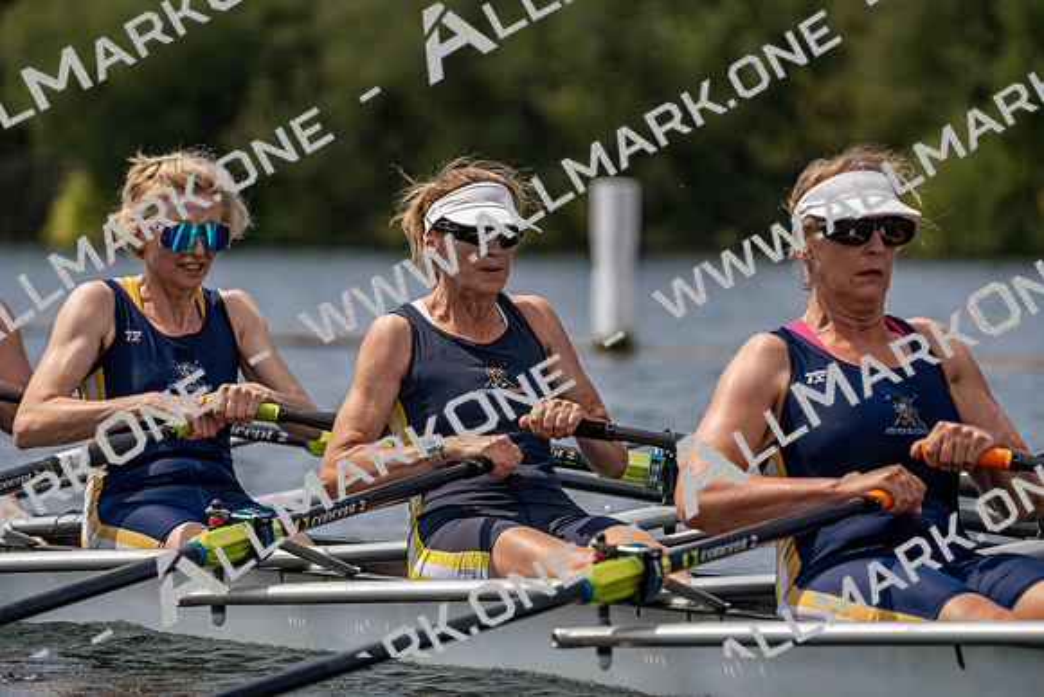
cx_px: 522
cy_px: 348
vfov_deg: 4.6
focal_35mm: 298
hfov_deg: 6.9
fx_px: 8644
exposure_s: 1/1600
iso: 200
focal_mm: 298
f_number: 5.6
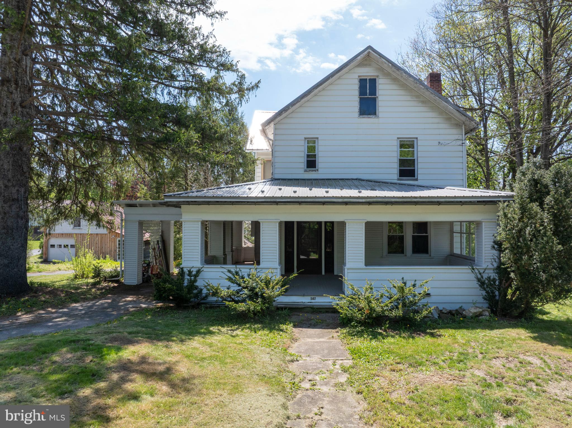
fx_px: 396
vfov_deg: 56.8
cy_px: 214
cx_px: 286
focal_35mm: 24
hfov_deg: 71.6
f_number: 7.1
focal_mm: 12.29
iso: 100
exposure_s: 1/200
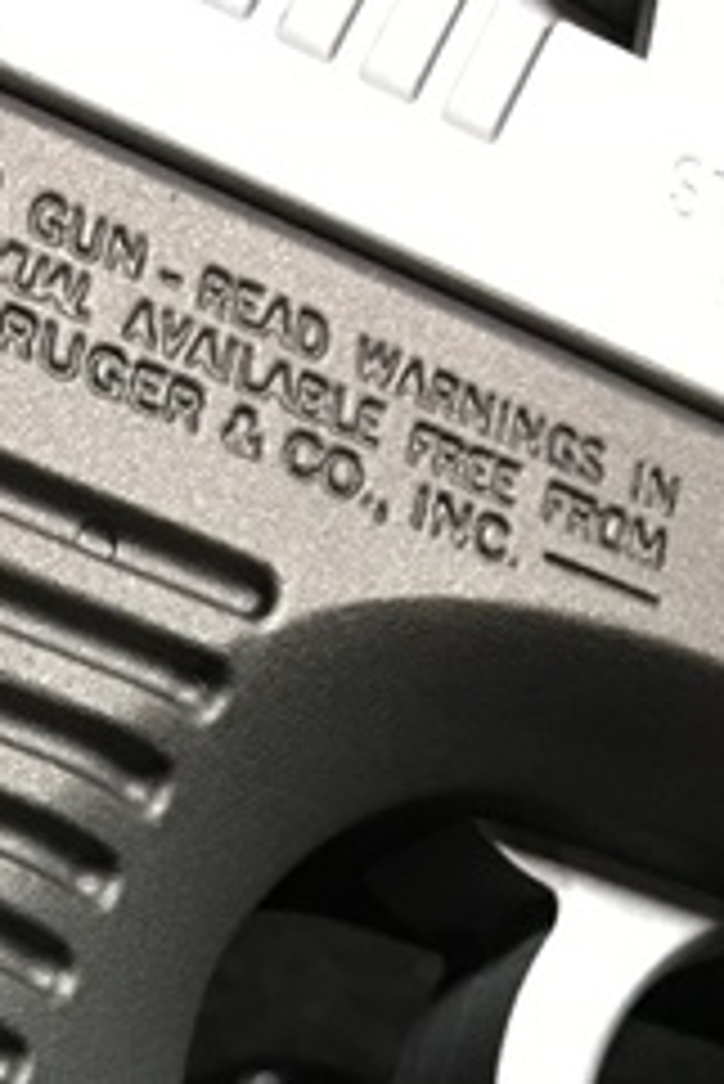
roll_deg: -0.4
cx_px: -121
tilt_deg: -41.2
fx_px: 3012
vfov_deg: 17.6
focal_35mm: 100
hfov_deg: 13.4
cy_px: 1781
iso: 80
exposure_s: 1/10
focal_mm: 4.15
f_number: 2.2
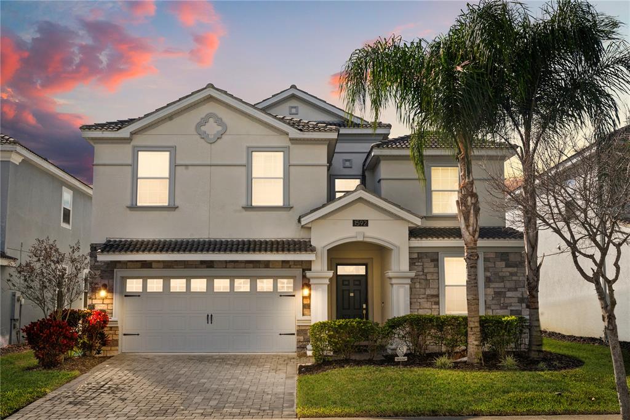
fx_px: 612
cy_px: 210
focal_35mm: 35
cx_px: 315
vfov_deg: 37.8
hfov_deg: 54.4
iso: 320
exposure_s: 1/500
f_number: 13
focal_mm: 35
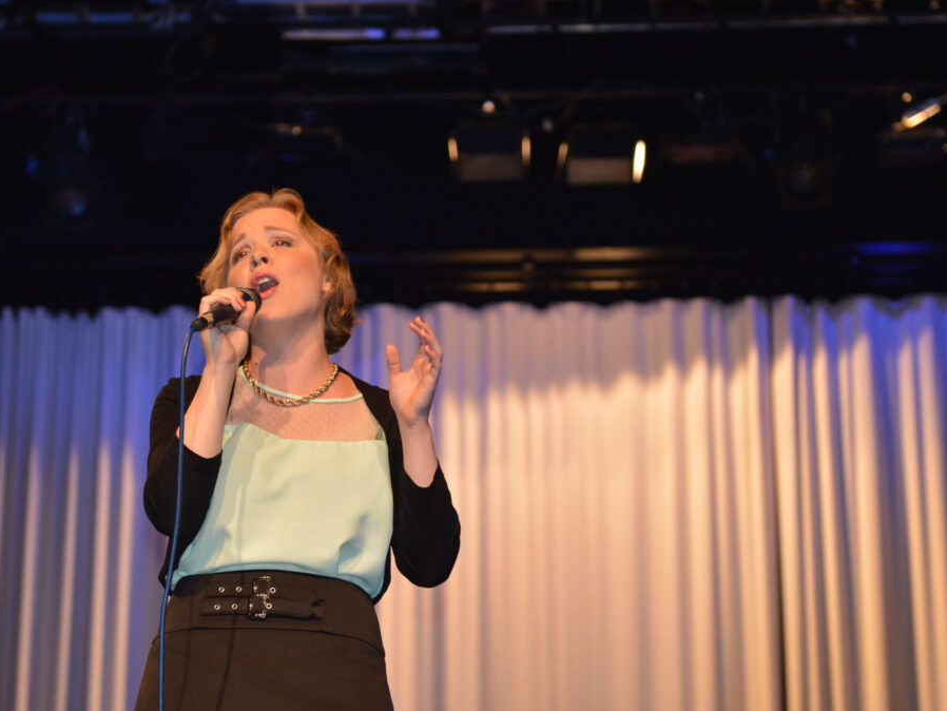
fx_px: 3147
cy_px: 358
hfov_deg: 17.1
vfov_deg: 12.9
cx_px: 461
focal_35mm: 115
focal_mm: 70
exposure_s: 1/200
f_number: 3.5
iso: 800
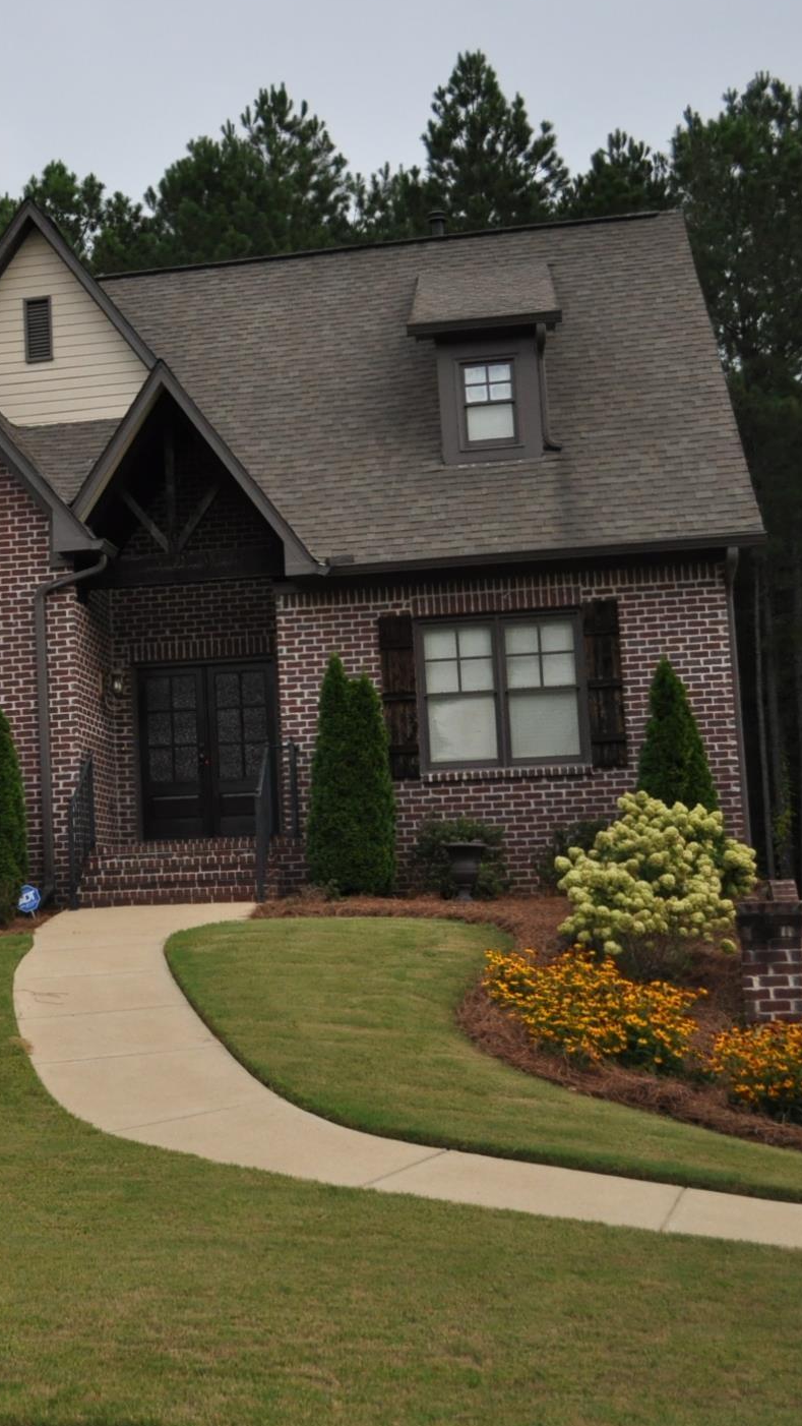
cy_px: 709
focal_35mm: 48
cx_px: 74
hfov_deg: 24.2
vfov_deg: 42.9
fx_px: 1814
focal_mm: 20
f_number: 3.8
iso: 1000
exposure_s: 1/250
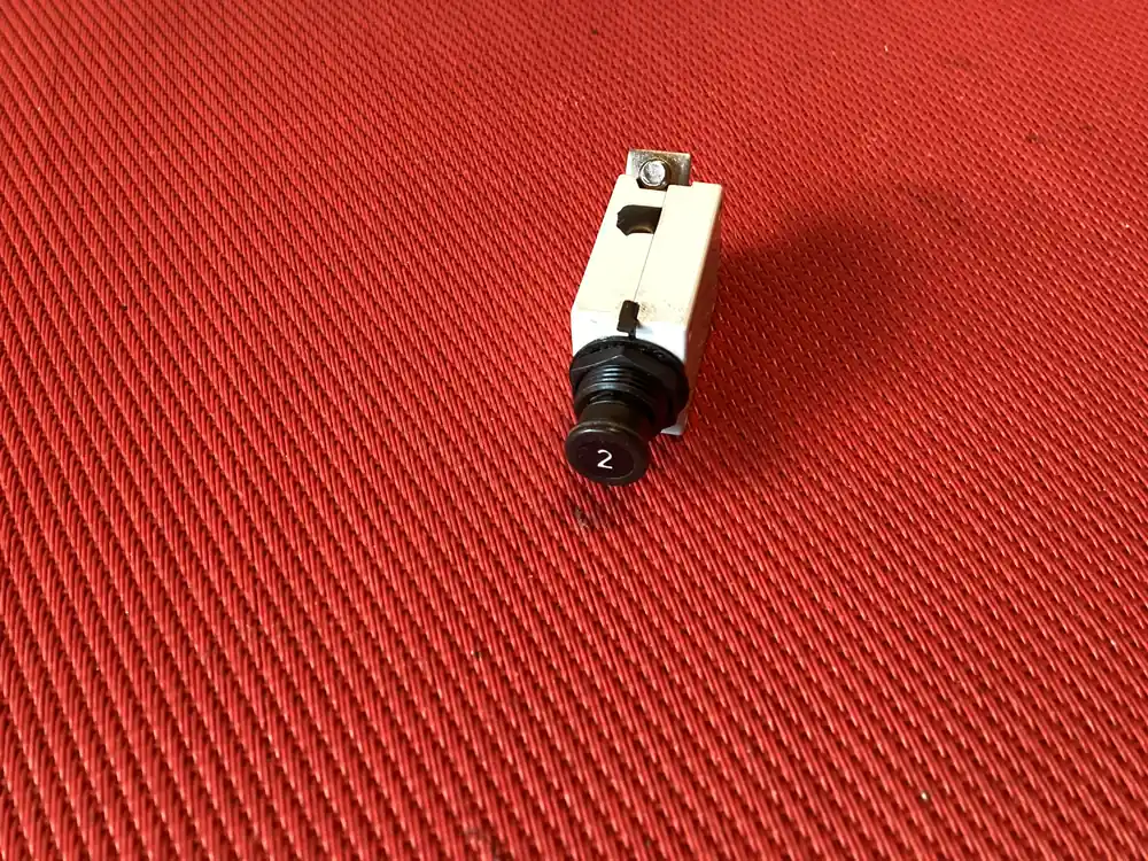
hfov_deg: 58.4
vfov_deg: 45.4
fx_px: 1028
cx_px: 574
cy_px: 430
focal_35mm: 31
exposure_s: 1/50
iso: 250
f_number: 2.4
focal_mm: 3.3
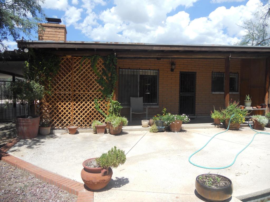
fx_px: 211
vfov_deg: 51.4
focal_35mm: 27
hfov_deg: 65.3
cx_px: 135
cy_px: 101
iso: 80
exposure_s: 1/800
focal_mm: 4.9
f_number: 3.2
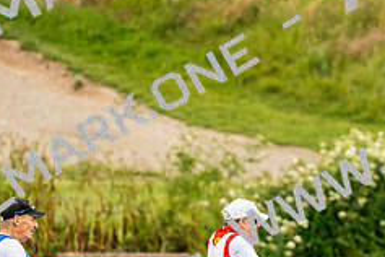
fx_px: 12394
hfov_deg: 1.8
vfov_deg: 1.2
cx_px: 429
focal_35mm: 1159
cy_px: 251
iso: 1250
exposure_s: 1/2000
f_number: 6.3
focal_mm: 474
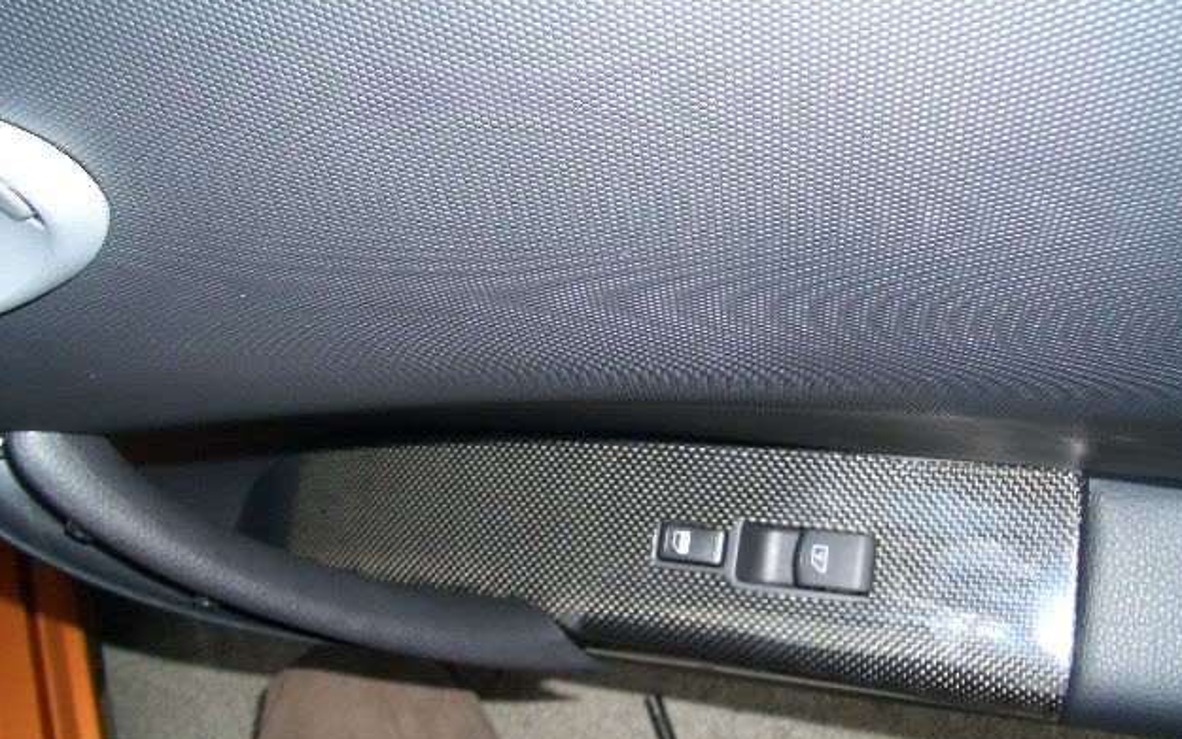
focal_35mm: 38
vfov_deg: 33.6
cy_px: 401
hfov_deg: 51.5
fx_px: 1224
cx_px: 601
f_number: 4.3
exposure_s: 1/60
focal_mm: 5.8
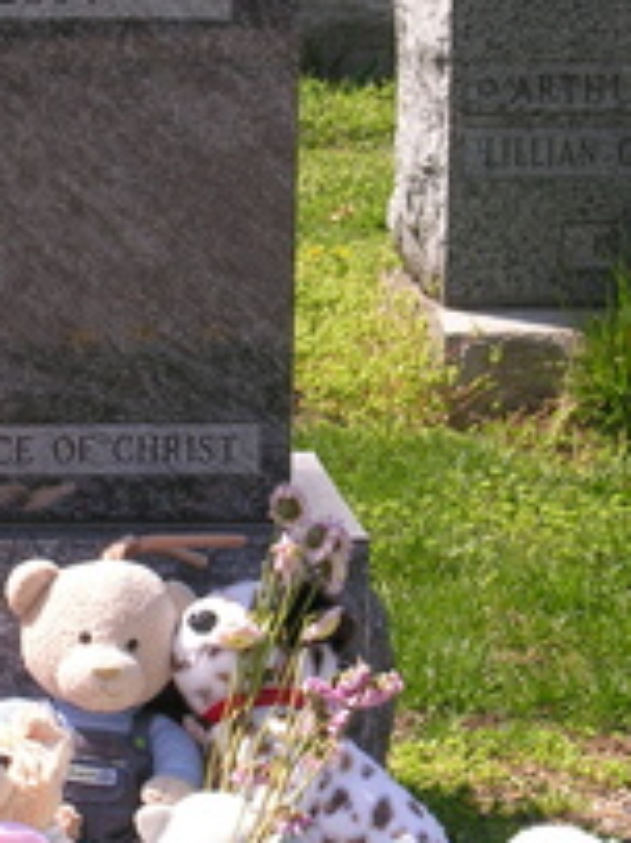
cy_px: 324
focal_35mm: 228
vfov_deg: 8.7
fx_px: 5547
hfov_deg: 6.5
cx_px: 15
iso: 50
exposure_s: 1/154
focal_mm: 19.8
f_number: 6.1
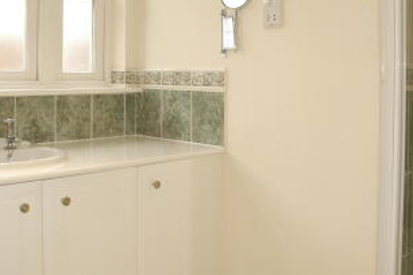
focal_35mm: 42
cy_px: 78
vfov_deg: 31.5
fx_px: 482
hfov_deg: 46.1
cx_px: 165
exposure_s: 1/15
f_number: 13
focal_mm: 18
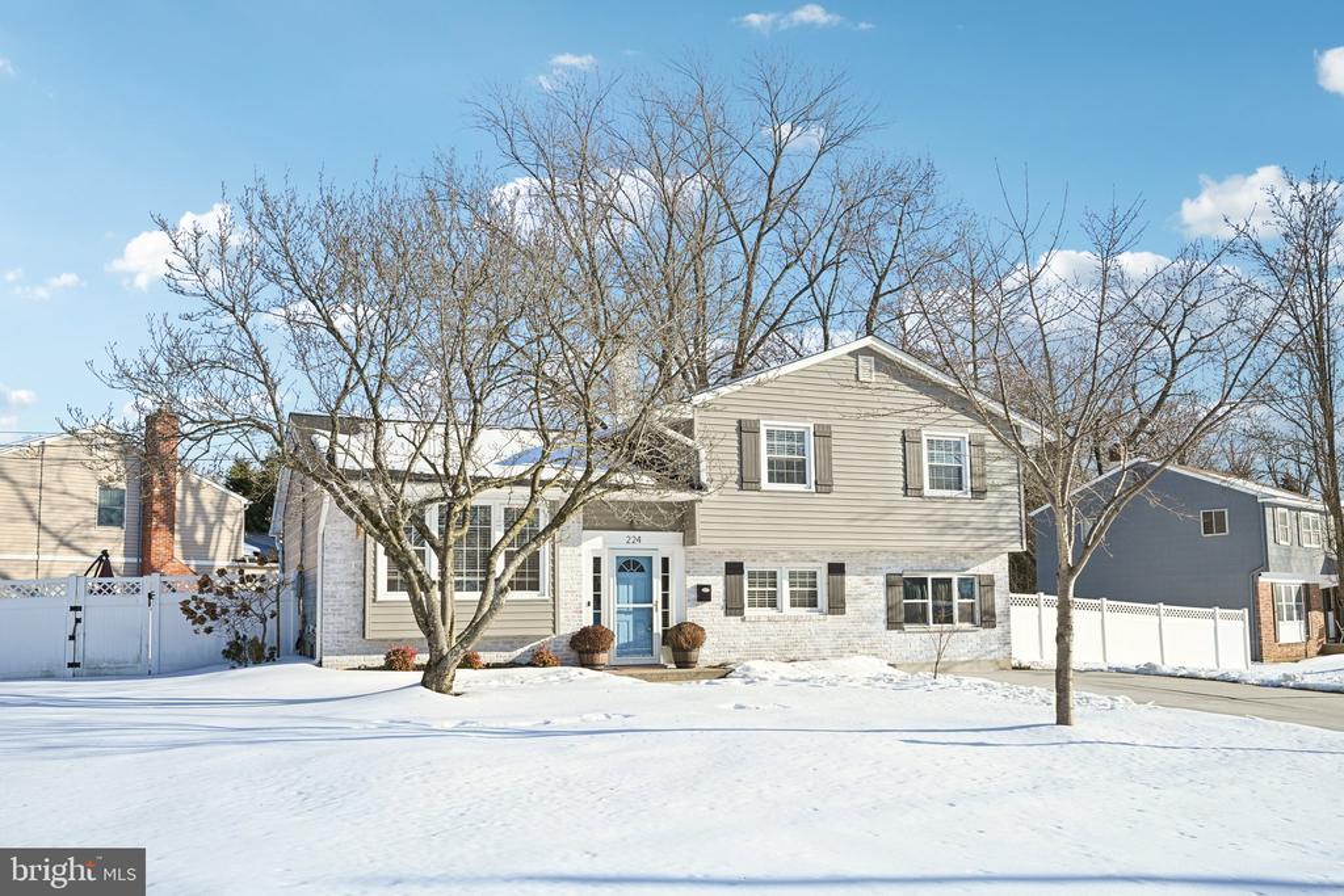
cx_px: 672
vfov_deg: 43.6
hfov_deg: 61.9
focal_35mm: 30
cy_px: 448
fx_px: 1120
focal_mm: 30
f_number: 8
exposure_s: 1/800
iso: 400
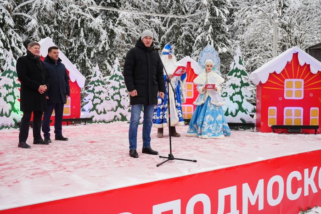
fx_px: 339
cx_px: 160
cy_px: 107
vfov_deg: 35.1
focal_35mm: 38
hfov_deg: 50.7
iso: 640
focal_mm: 38
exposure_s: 1/320
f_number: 6.3
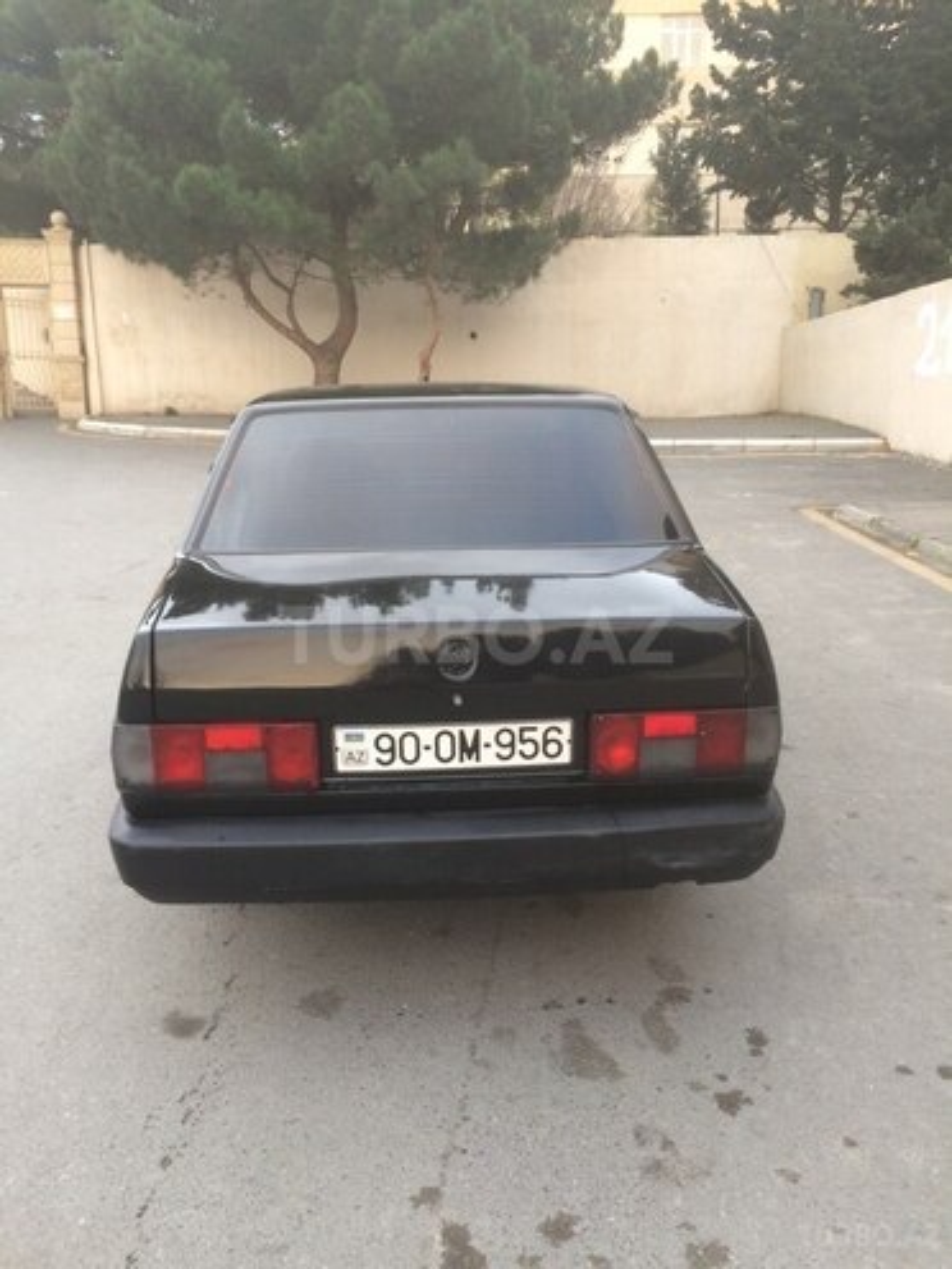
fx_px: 1063
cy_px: 634
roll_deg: +1.0
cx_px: 476
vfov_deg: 61.7
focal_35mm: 29
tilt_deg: -11.4
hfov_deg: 48.2
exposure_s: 1/33
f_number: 2.2
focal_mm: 4.15
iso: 50
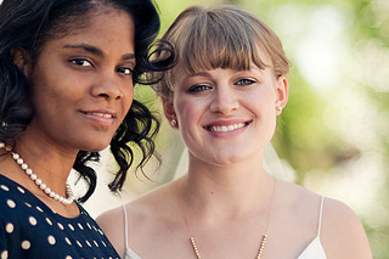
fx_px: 1663
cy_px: 174
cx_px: 142
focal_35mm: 154
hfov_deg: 13.3
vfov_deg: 8.9
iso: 200
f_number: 1.8
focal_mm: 85
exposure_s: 1/1600
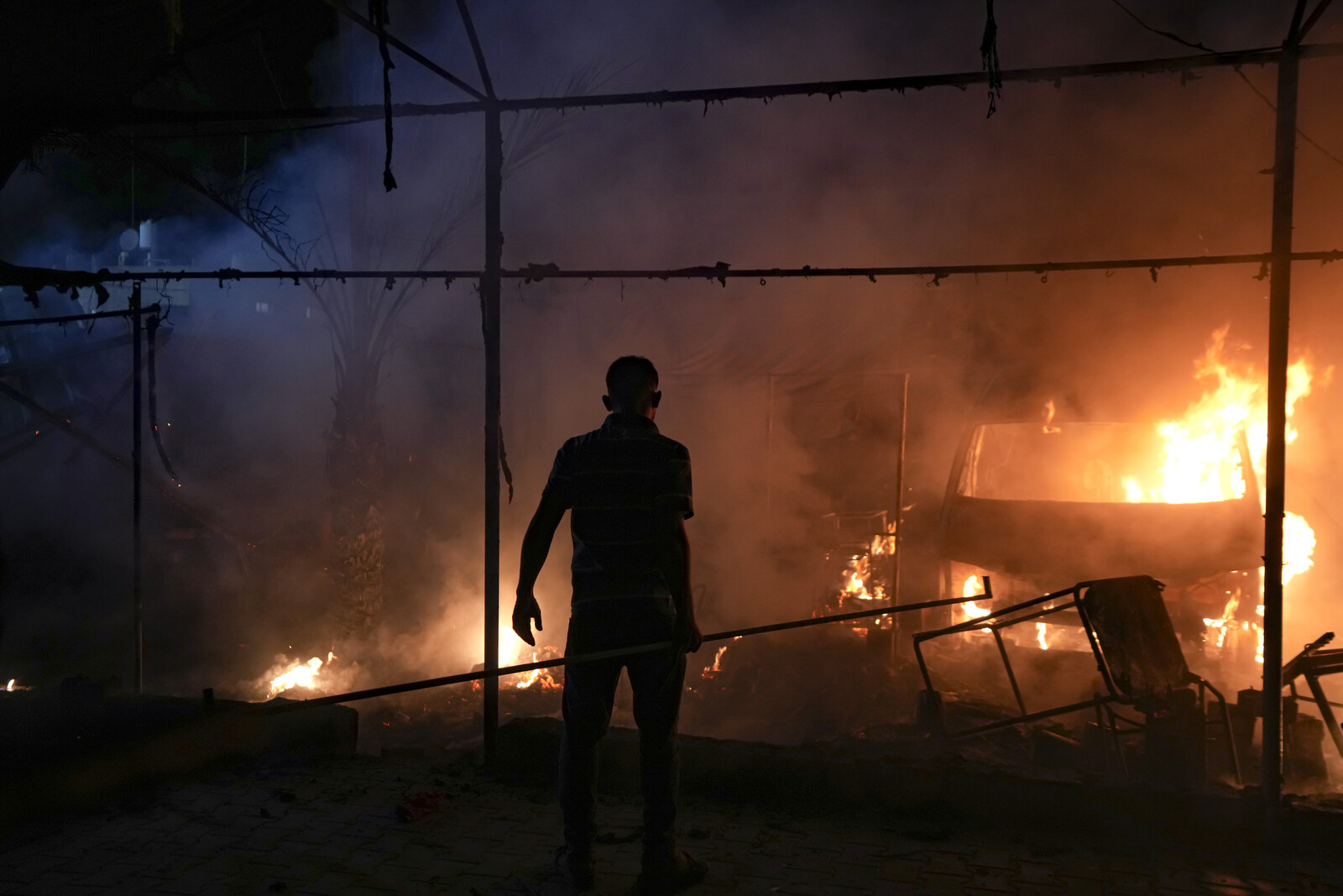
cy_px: 448
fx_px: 1306
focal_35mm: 35
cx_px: 672
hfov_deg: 54.4
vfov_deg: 37.9
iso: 2000
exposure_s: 1/100
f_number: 2.8
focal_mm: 35
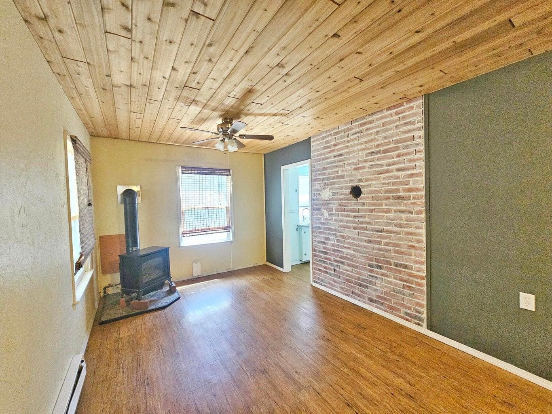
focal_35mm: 13
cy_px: 207
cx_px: 276
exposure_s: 1/100
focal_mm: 2.2
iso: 500
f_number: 2.2
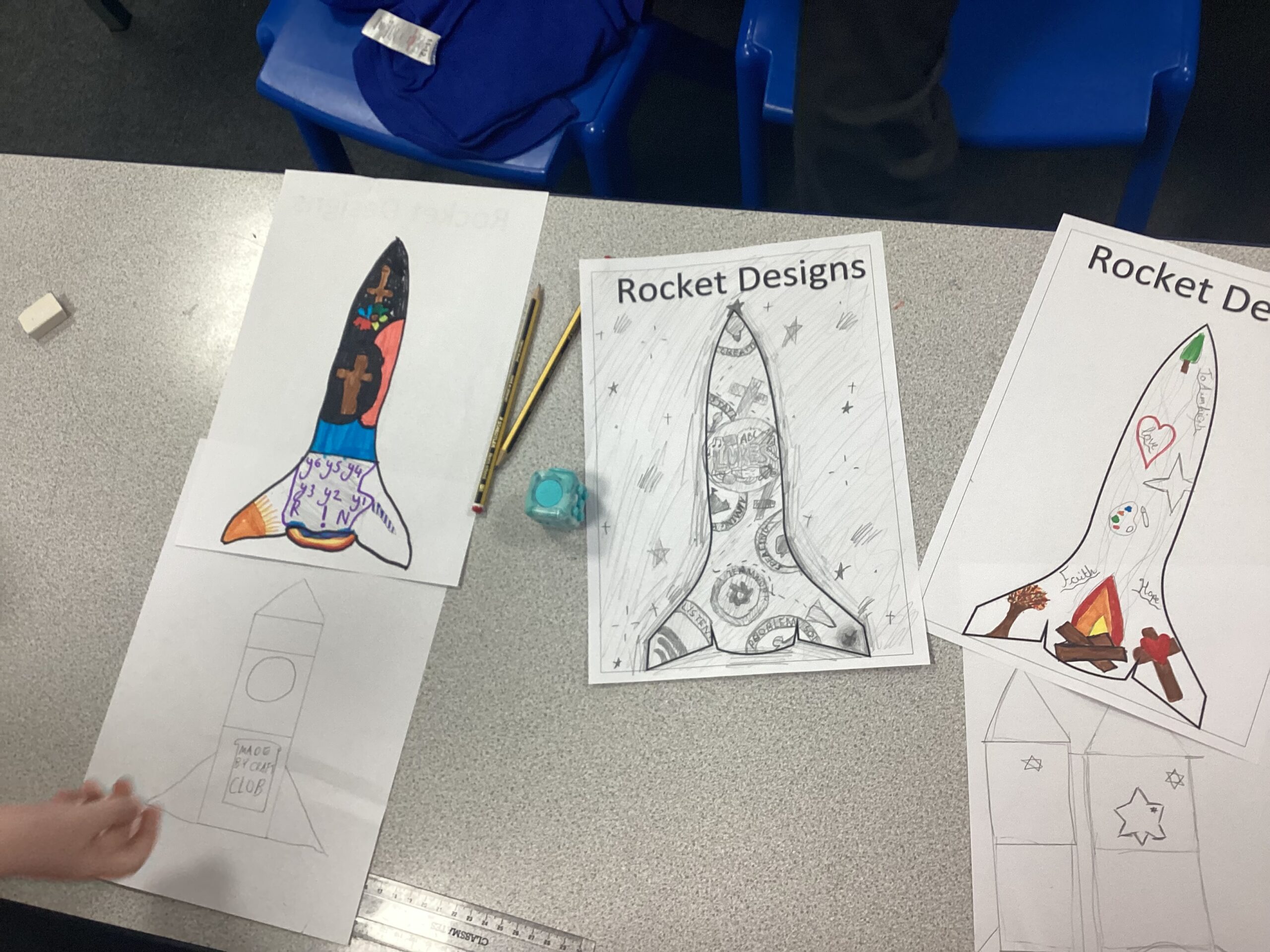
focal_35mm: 31
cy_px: 476
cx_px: 635
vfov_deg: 45.4
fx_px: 1137
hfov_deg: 58.4
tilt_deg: -70.1
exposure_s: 1/60
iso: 100
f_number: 2.4
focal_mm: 3.3
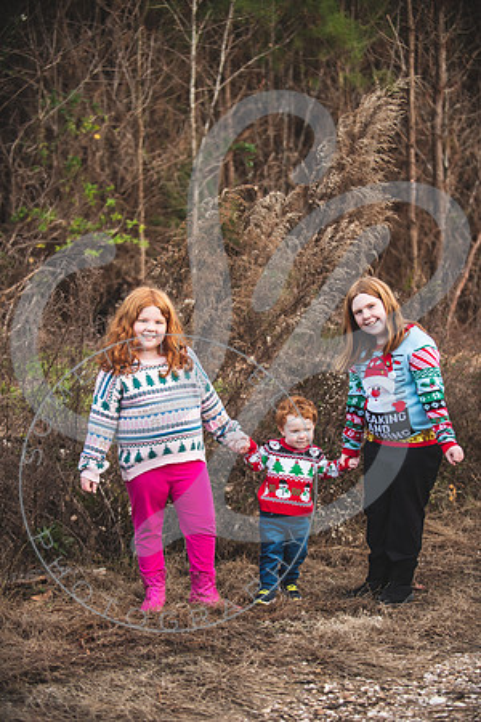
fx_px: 1503
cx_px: 240
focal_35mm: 75
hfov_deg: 18.2
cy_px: 361
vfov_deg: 27.0
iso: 500
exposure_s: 1/320
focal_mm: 75
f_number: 2.8
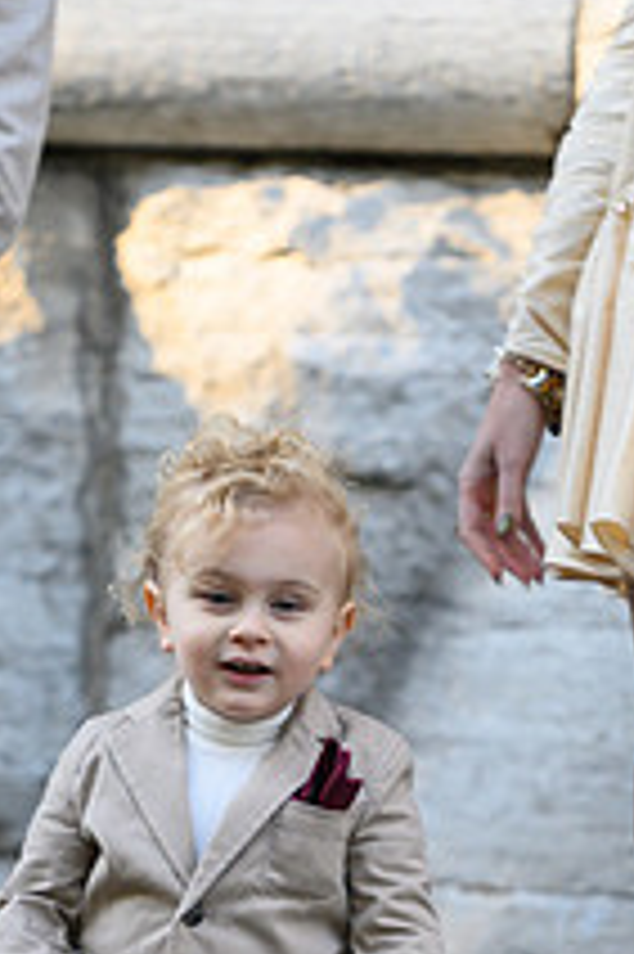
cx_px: 299
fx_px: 8414
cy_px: 734
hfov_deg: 4.3
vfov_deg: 6.5
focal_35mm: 318
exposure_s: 1/1250
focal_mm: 150
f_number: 3.2
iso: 1600
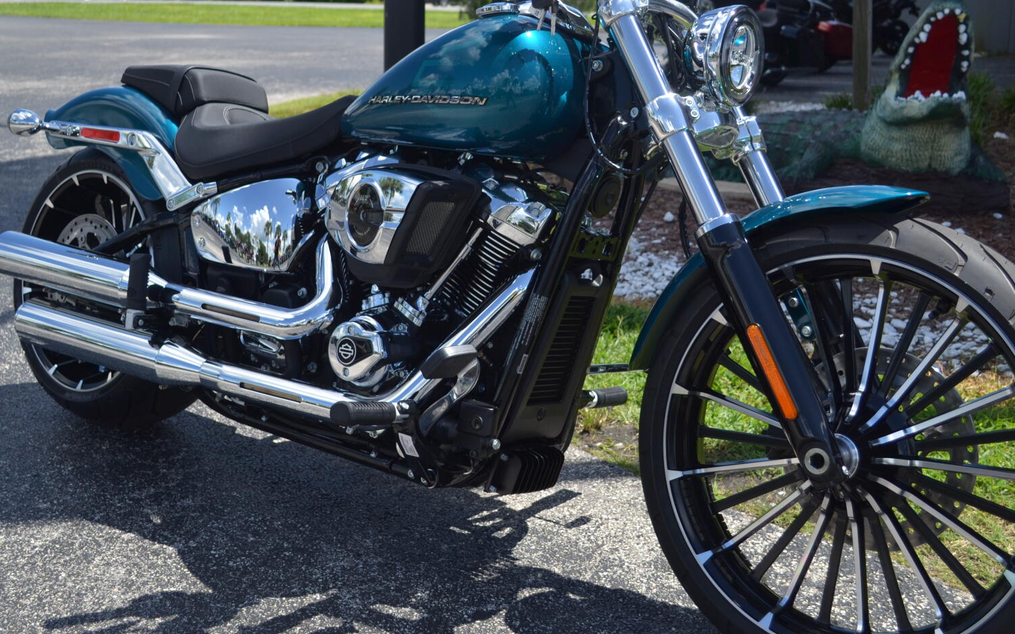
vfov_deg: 28.5
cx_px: 493
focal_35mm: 45
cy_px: 239
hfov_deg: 44.4
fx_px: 1245
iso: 100
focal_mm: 22
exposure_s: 1/640
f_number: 4
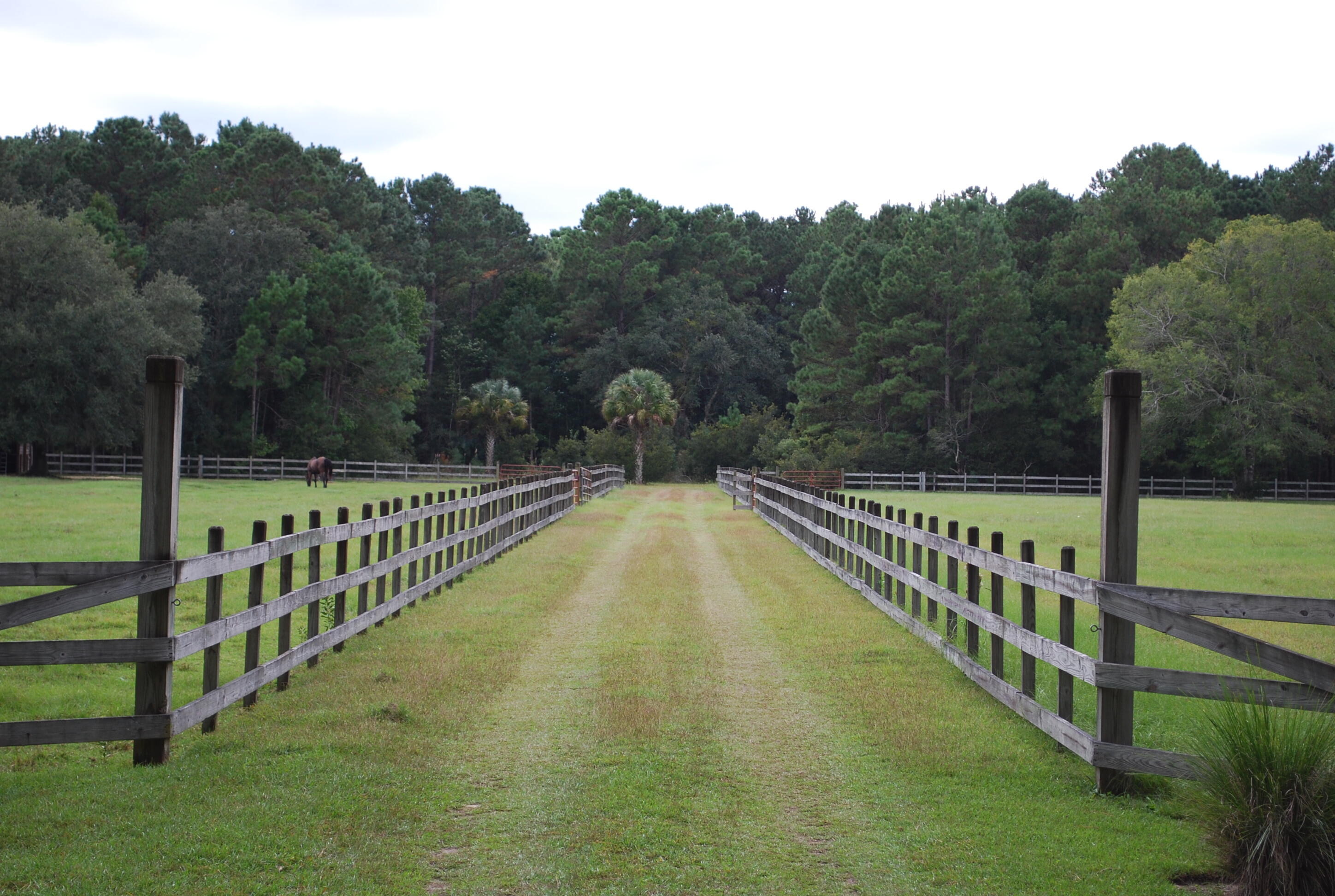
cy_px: 448
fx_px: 2675
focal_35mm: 72
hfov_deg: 28.0
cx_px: 668
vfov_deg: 19.0
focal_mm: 48
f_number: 5.6
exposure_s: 1/125
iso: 100
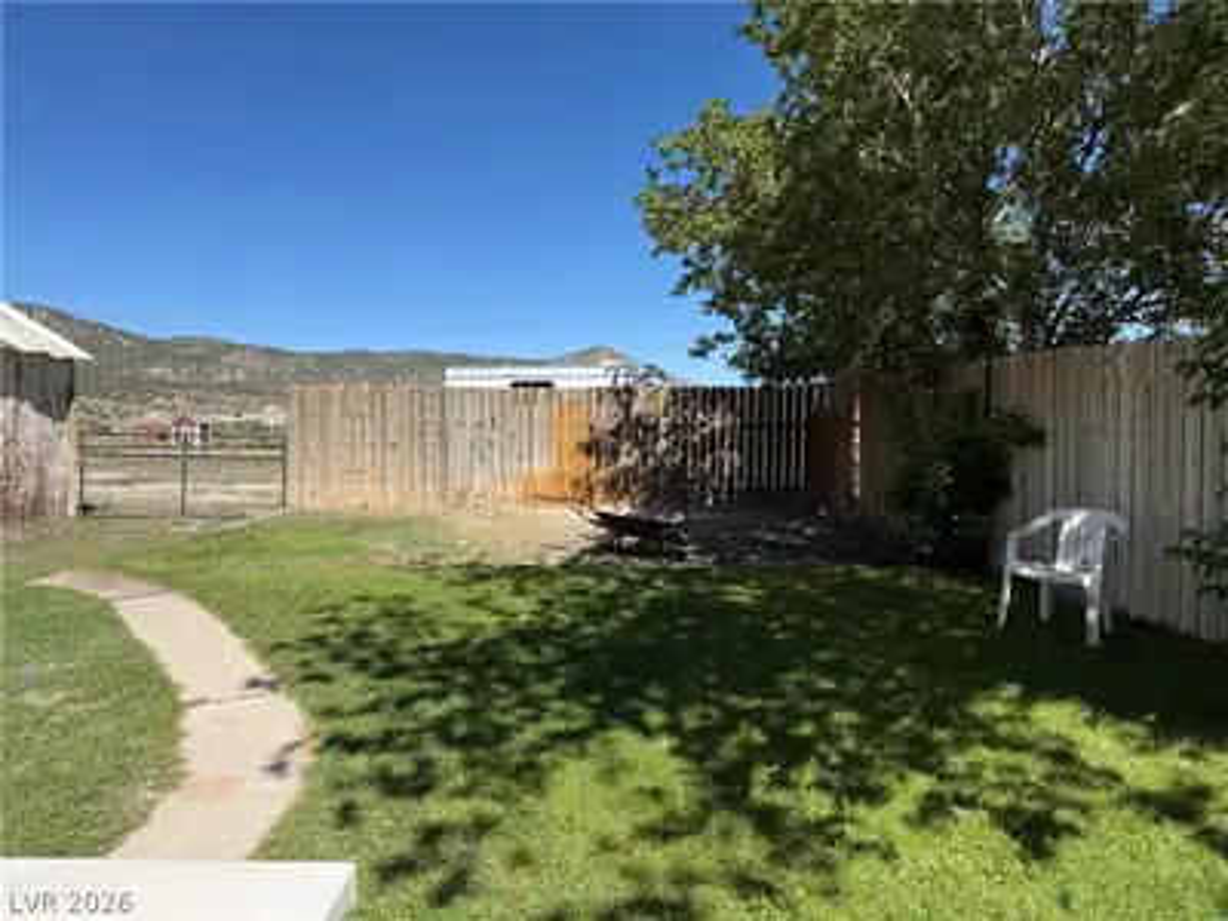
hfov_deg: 71.6
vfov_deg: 56.8
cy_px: 460
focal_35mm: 24
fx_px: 851
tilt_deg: -4.0
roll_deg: +0.9
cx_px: 614
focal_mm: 6.76
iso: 80
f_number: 1.78
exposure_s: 1/4673
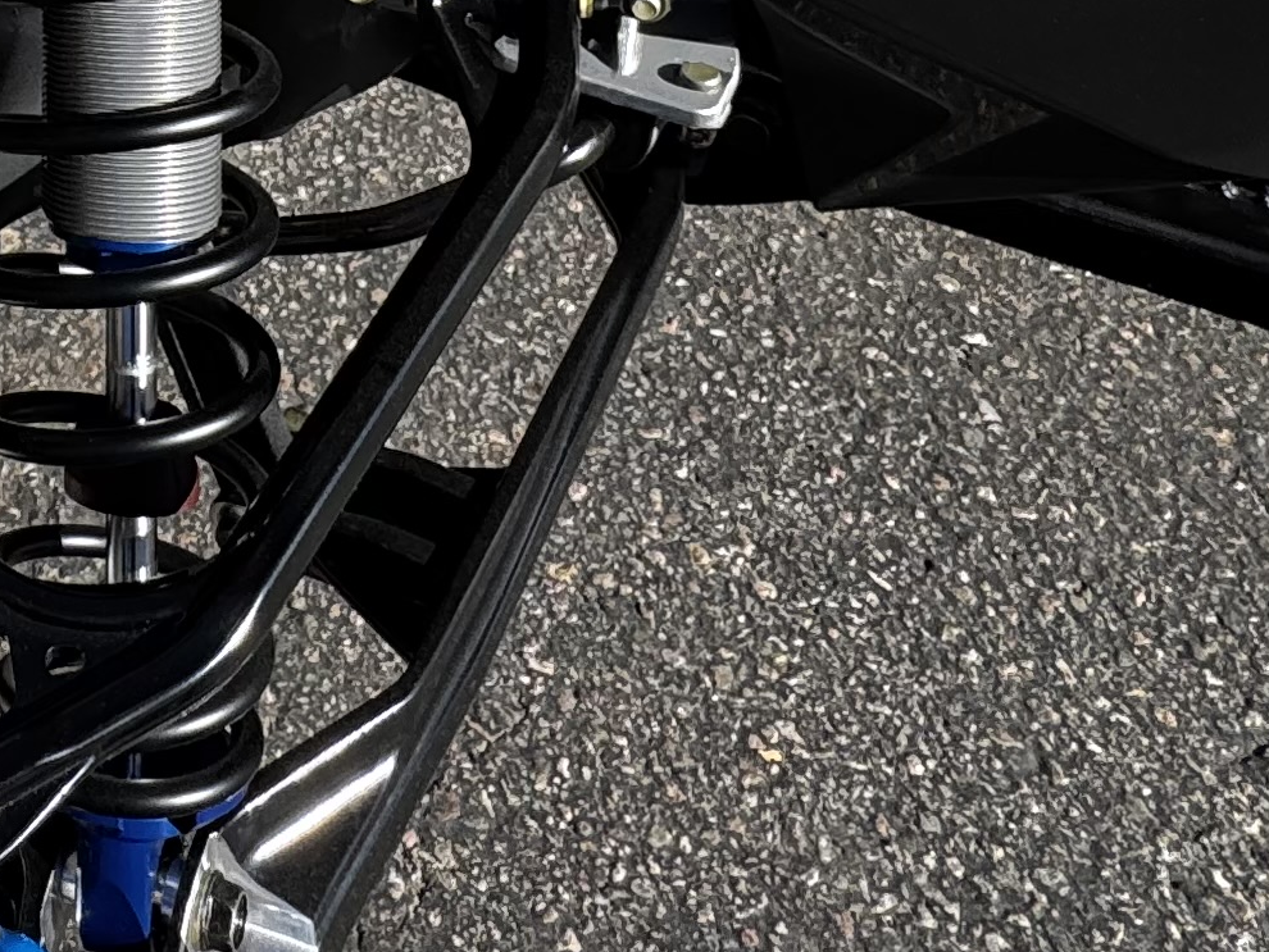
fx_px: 2090
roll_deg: +2.9
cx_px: -172
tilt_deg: -24.2
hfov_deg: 29.9
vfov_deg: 21.7
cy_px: -450
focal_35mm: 57
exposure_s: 1/899
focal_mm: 2.22
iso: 40
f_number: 2.2
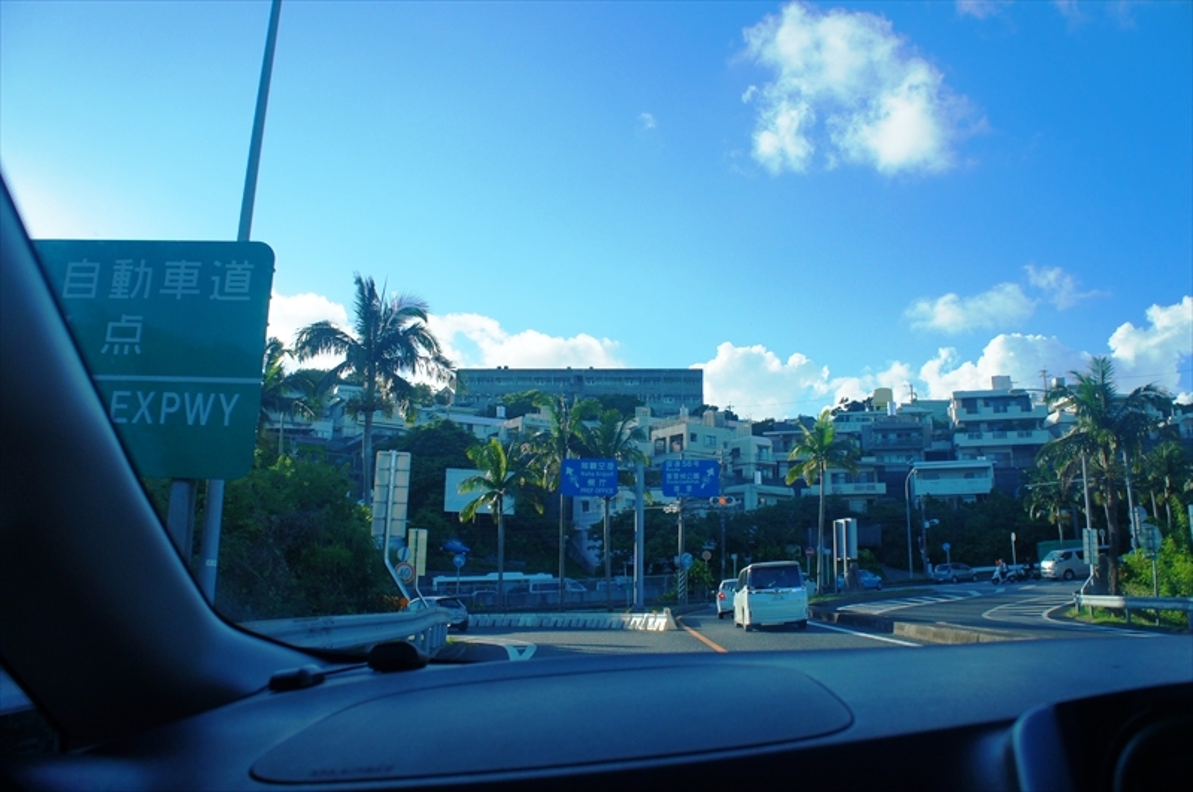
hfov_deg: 67.5
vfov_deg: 47.8
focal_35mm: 27
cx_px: 596
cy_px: 396
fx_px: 893
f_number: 7.1
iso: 200
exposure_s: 1/500
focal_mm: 18
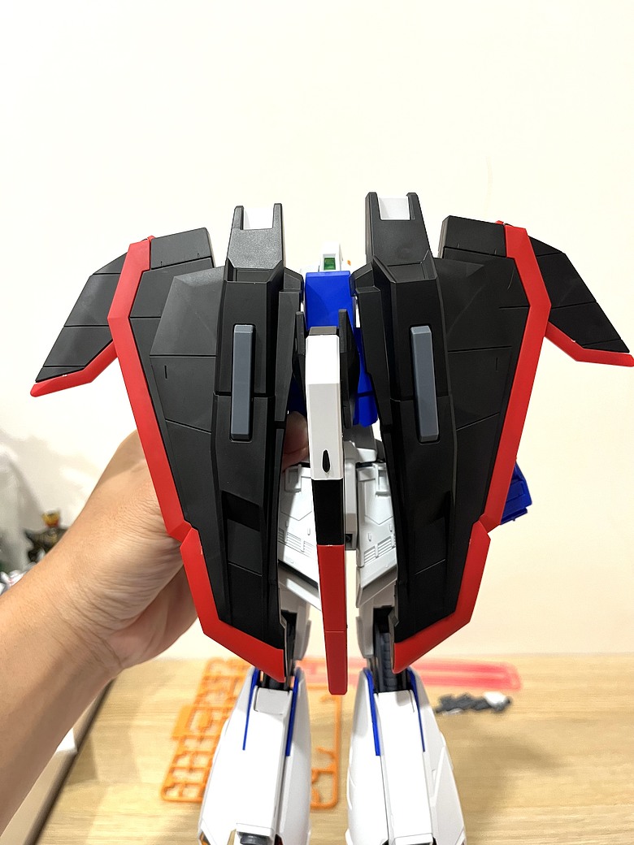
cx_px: 317
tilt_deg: -13.0
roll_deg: +1.0
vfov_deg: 67.3
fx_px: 635
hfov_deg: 53.1
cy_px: 422
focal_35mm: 26
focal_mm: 5.1
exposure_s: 1/60
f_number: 1.6
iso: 200
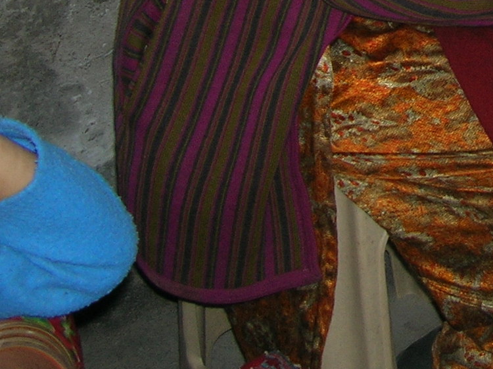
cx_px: 684
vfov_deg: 11.6
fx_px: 1723
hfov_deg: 15.3
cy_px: -234
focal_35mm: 121
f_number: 2.8
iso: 50
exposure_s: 1/60.1
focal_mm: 5.8
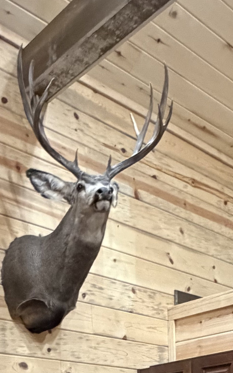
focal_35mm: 55
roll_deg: +1.2
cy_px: 517
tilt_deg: -6.0
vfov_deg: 28.3
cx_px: 128
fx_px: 559
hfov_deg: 23.5
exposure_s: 1/60
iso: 640
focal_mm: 2.22
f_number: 2.2
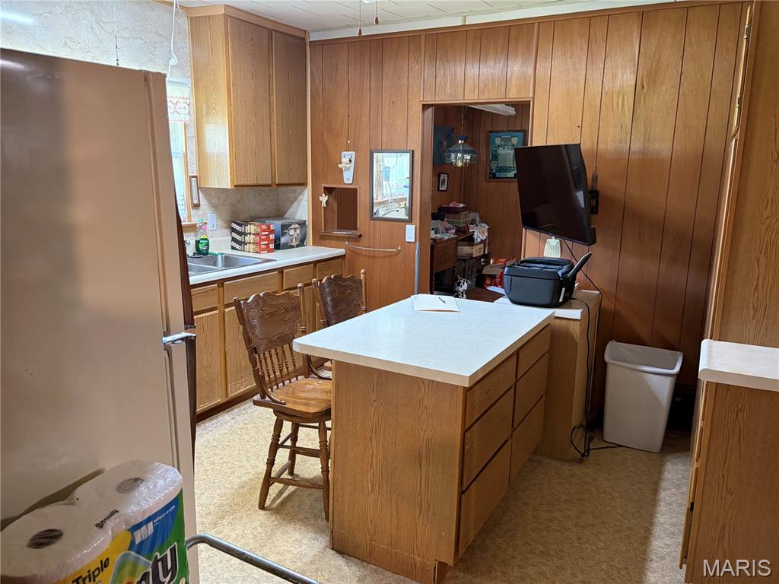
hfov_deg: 67.3
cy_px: 292
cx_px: 390
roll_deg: -0.5
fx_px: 585
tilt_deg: -11.0
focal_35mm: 26
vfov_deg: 53.1
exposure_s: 1/60
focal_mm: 5.96
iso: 320
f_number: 1.6
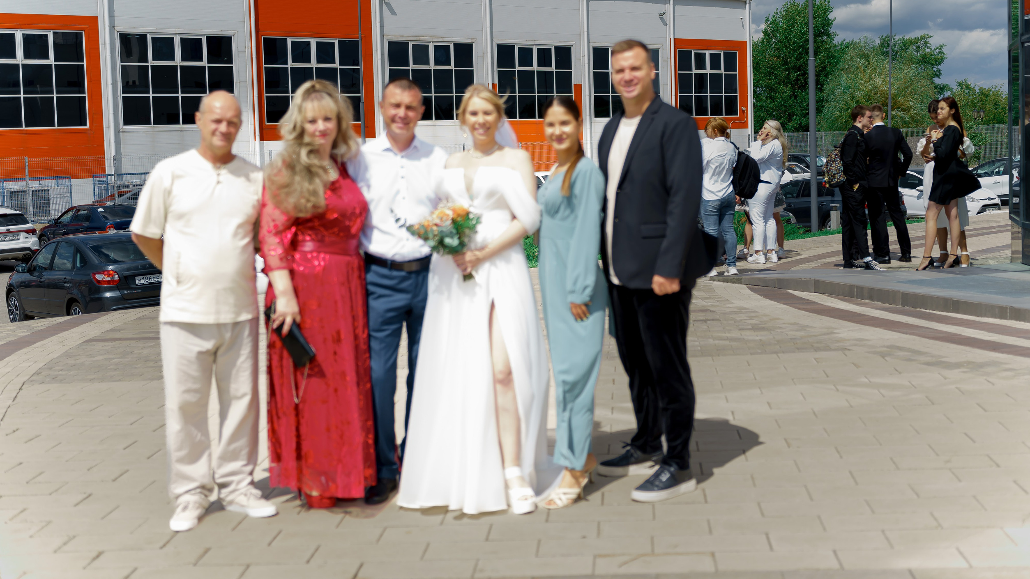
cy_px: 232
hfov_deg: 44.6
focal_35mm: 46
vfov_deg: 25.9
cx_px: 523
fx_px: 1256
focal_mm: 43
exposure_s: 1/1250
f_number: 2.2
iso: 50
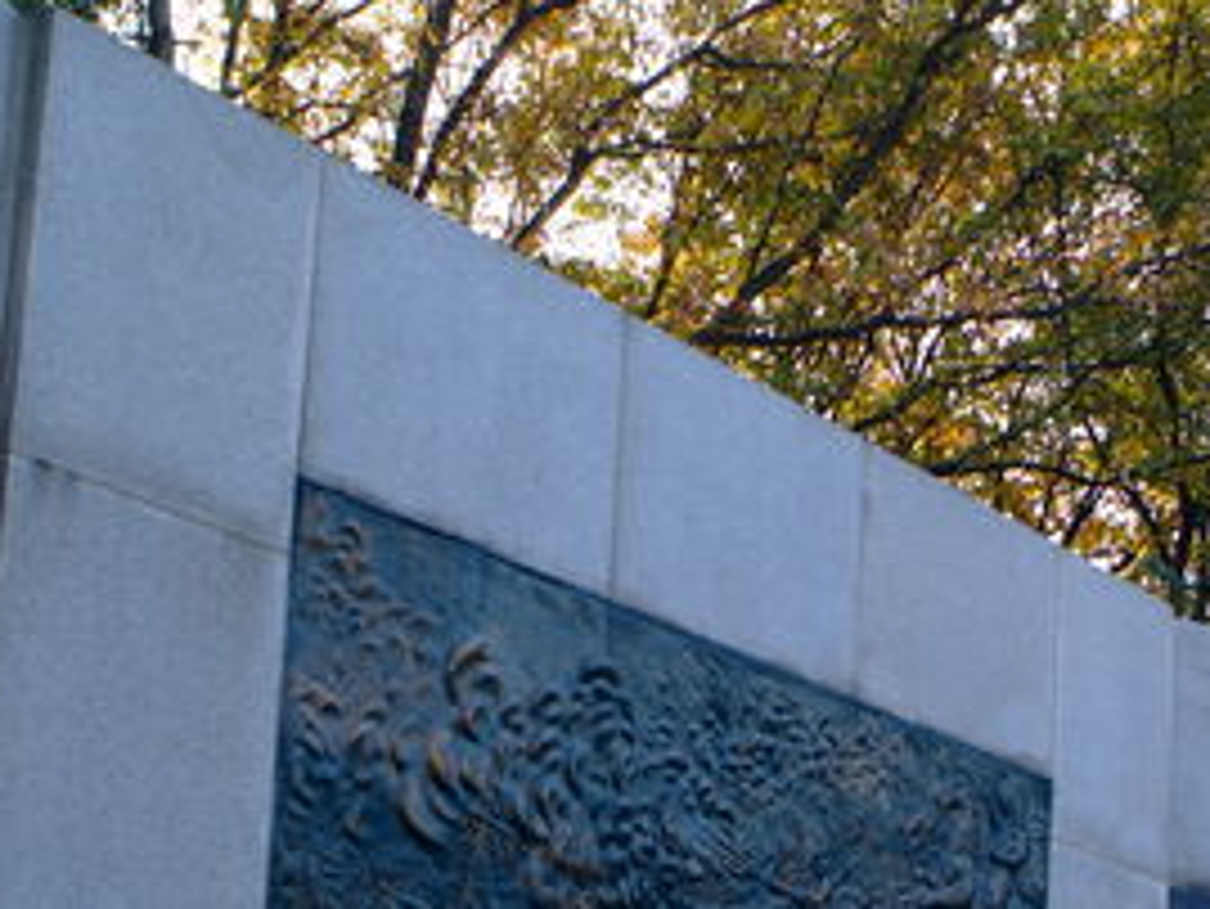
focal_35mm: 75
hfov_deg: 25.6
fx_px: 2623
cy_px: 1004
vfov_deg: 18.9
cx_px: 924
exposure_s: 1/125
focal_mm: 20
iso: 100
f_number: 5.6
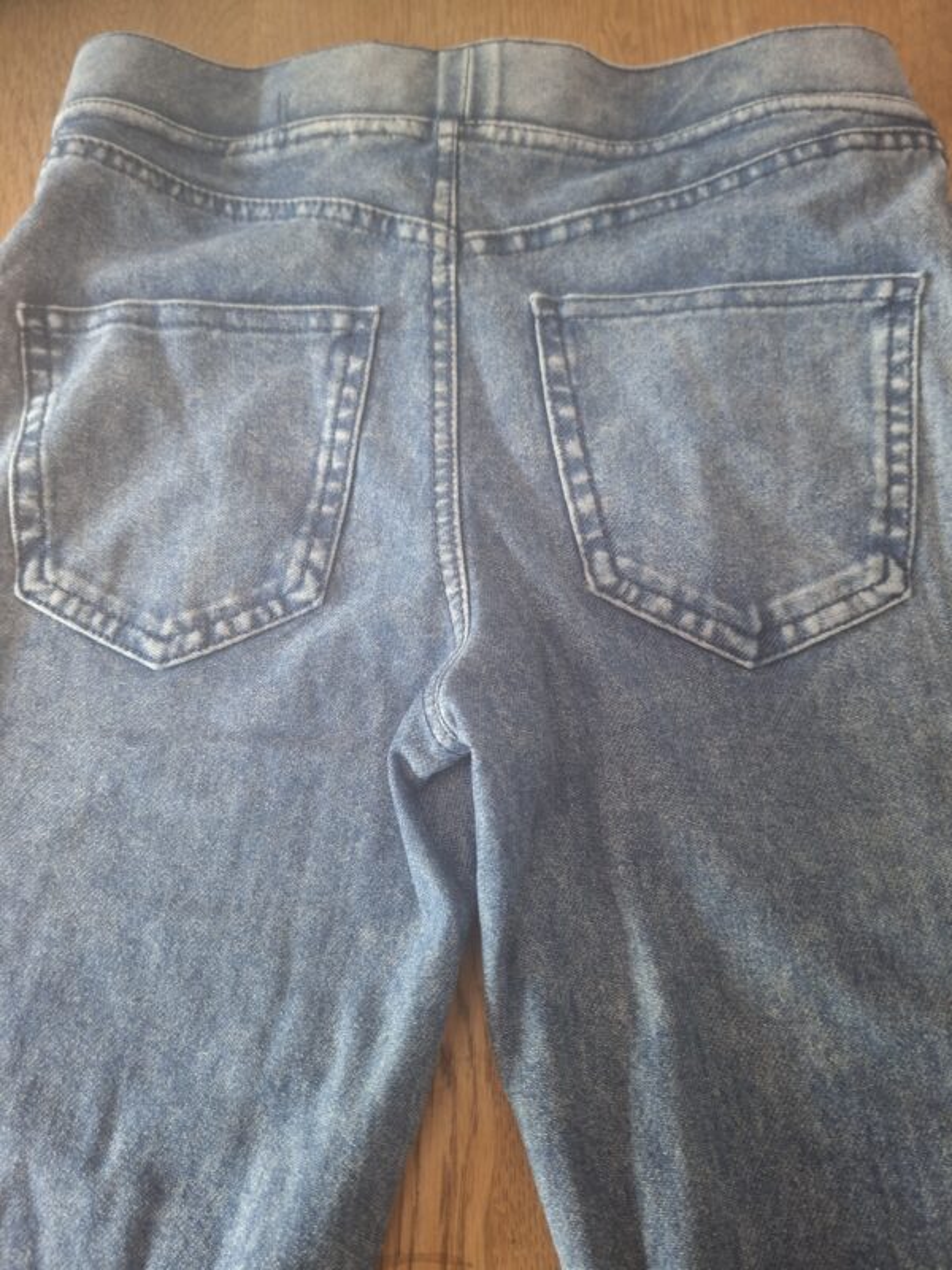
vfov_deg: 73.9
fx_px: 843
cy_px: 635
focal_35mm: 23
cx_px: 476
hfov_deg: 58.9
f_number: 1.8
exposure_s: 1/20
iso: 800
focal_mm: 5.54
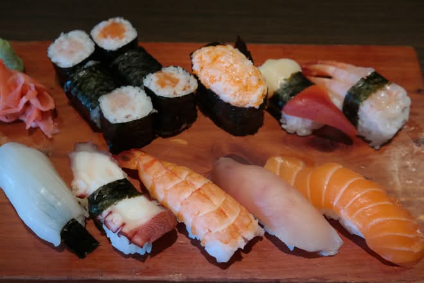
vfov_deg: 27.0
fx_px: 589
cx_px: 212
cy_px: 142
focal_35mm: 50
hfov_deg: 39.6
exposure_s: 1/60
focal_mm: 33
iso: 800
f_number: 4.5
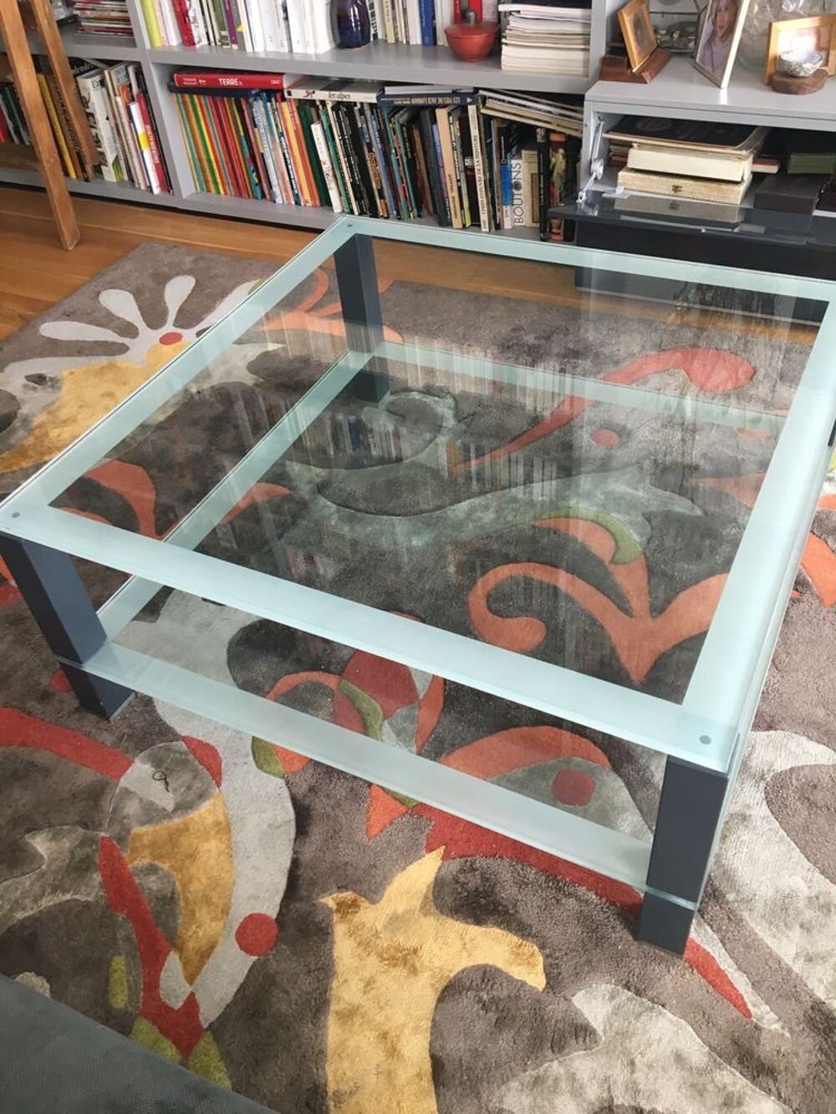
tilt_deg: -43.0
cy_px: 557
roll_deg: +4.4
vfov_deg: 61.7
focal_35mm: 29
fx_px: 934
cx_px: 418
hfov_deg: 48.2
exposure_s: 1/33
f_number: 2.2
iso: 80
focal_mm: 4.15
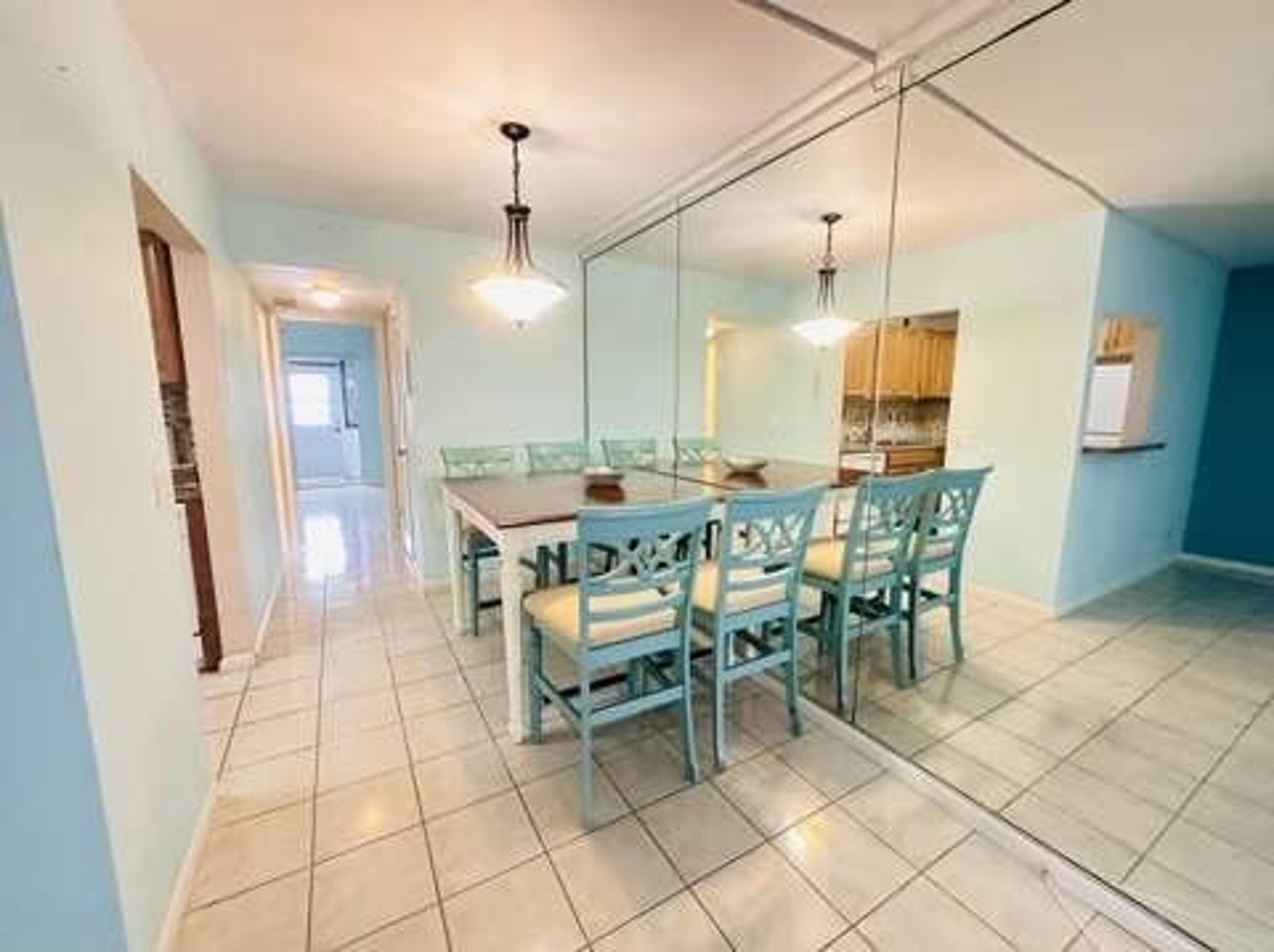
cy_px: 476
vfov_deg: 85.6
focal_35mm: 14
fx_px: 515
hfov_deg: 102.1
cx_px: 637
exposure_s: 1/60
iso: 640
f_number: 2.2
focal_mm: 2.22
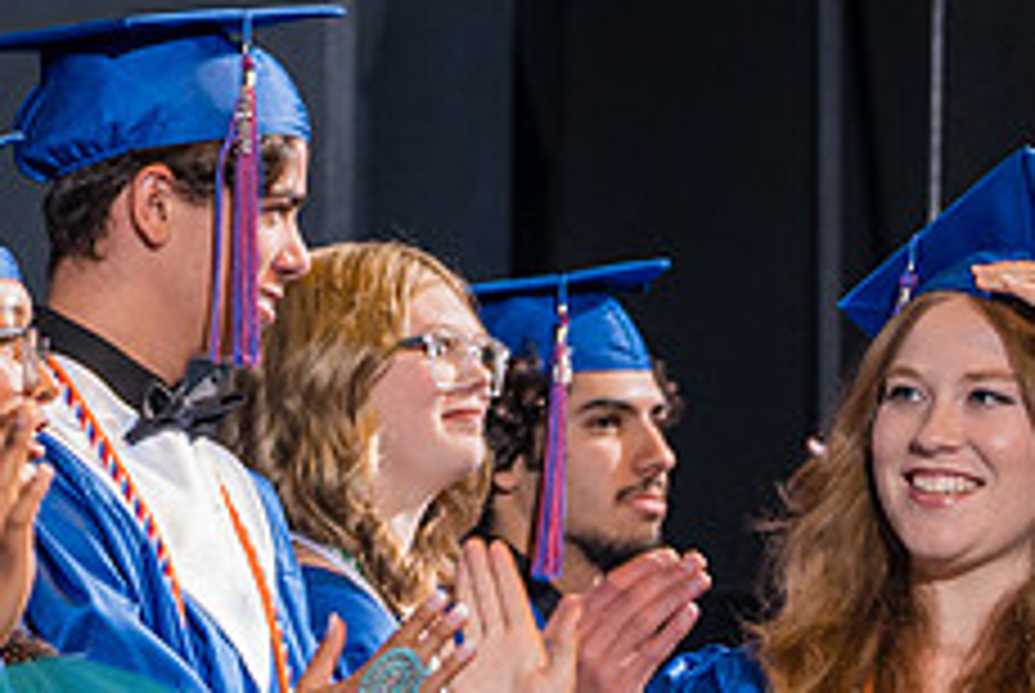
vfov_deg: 3.8
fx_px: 10449
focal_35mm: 363
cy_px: 1045
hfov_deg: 5.6
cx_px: -152
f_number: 3.2
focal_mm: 85
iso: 500
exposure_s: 1/160
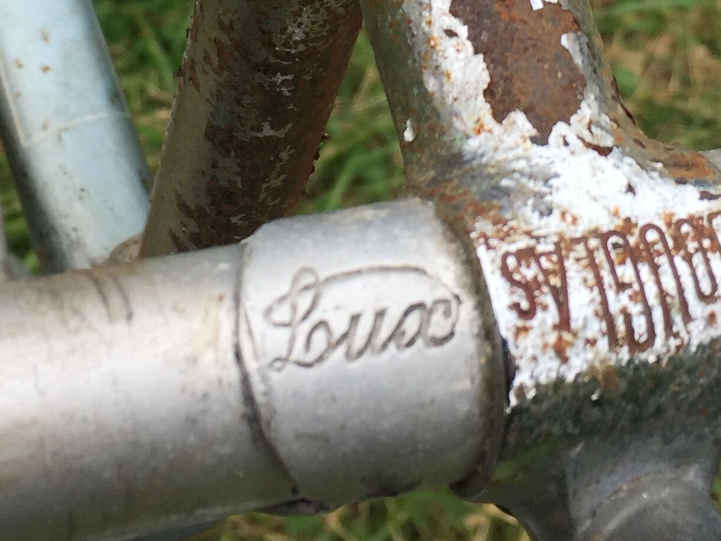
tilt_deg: -62.9
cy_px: -68
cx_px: 374
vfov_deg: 18.1
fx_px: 1624
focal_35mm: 78
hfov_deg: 25.0
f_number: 2.2
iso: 32
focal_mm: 4.15
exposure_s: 1/332
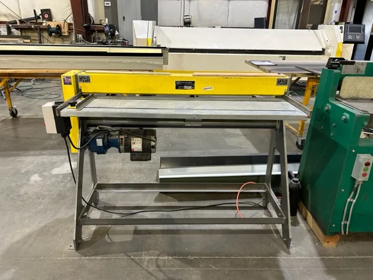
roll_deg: -1.5
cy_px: 140
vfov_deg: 53.1
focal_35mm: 26
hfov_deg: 67.3
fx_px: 280
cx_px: 186
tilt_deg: -21.3
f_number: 1.5
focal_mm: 5.7
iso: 250
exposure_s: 1/60
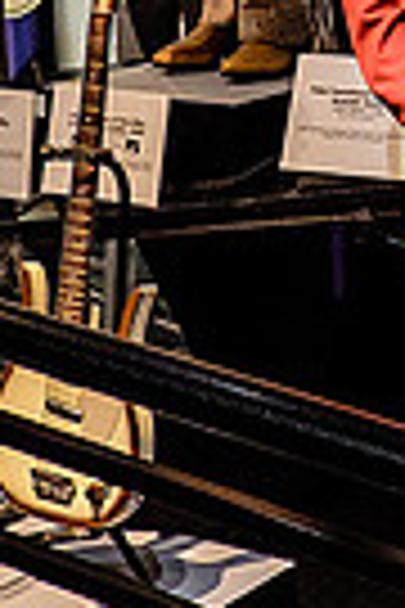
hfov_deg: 10.8
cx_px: 441
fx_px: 2109
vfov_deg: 16.0
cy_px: -29
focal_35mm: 125
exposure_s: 1/18
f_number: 2.8
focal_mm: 19.6
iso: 1600
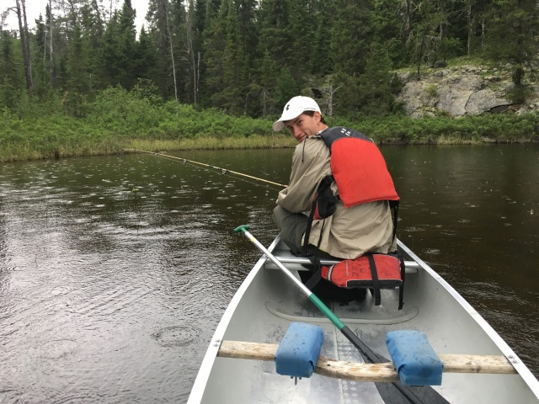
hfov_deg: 61.7
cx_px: 270
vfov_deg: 48.2
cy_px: 202
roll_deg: +2.1
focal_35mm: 29
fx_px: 452
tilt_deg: -8.5
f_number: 2.2
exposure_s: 1/30
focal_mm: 4.15
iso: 32
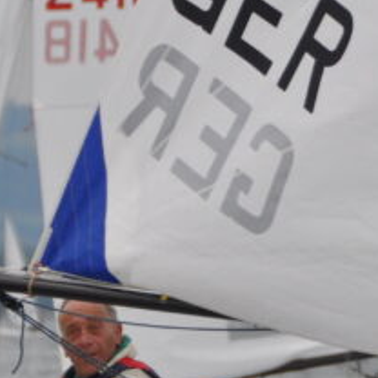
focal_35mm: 1066
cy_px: 293
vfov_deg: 1.6
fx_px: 13170
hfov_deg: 1.6
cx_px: -5
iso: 320
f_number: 5.6
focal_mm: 170
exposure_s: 1/2000
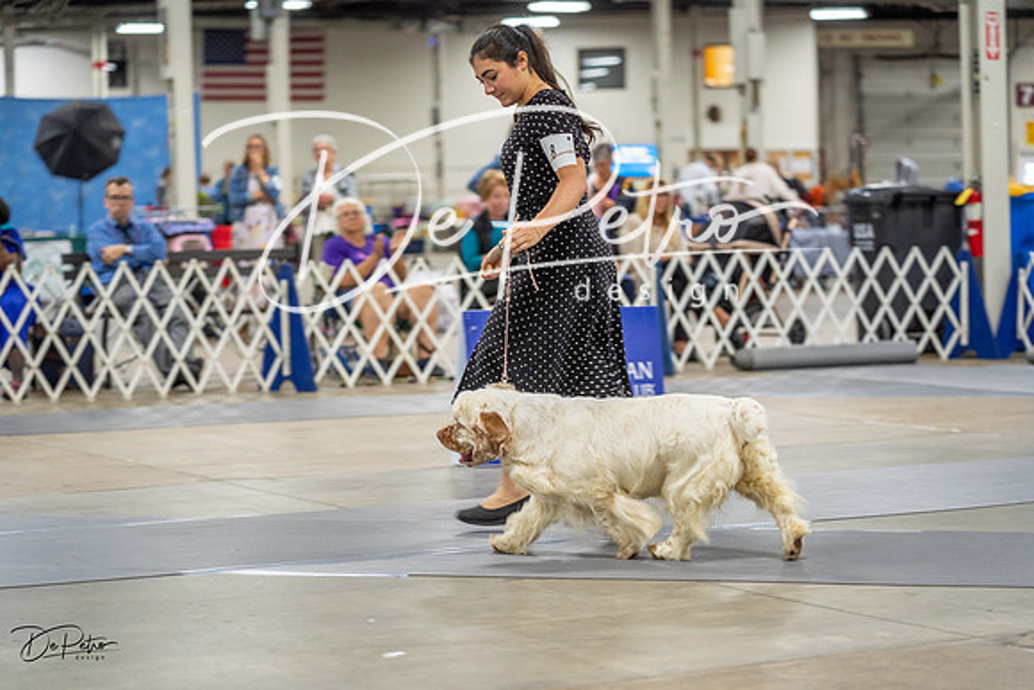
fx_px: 2700
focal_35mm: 94
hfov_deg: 21.7
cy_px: 345
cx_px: 517
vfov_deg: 14.6
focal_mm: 94
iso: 2000
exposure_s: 1/160
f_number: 2.8
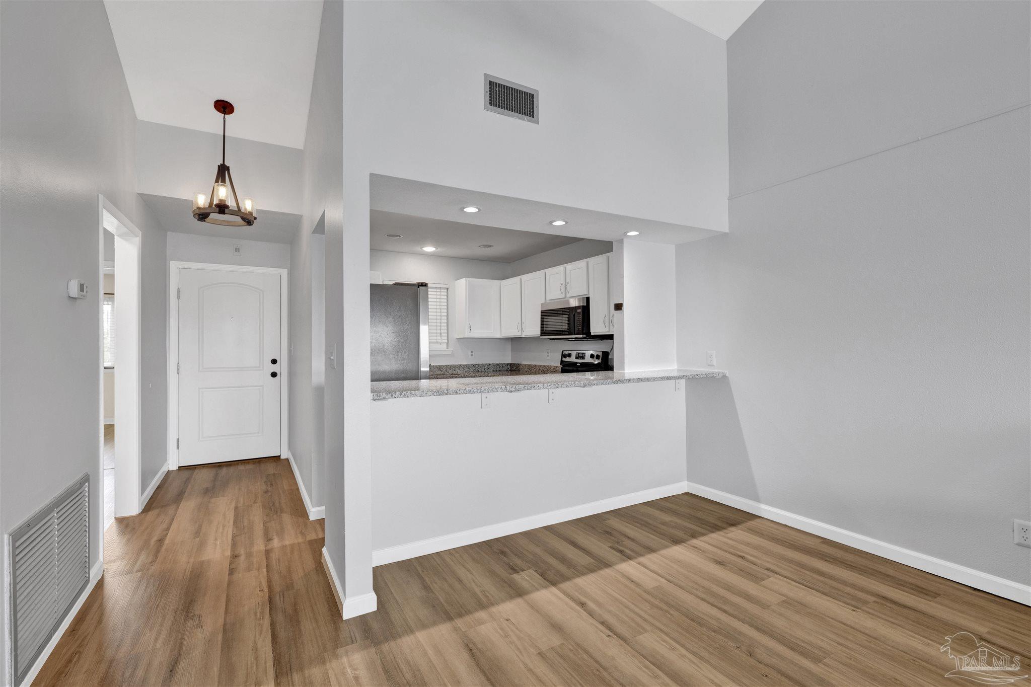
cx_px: 516
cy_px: 344
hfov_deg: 98.5
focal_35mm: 16
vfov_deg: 75.5
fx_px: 444
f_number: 11
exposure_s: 1/5
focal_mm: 15.5
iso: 400
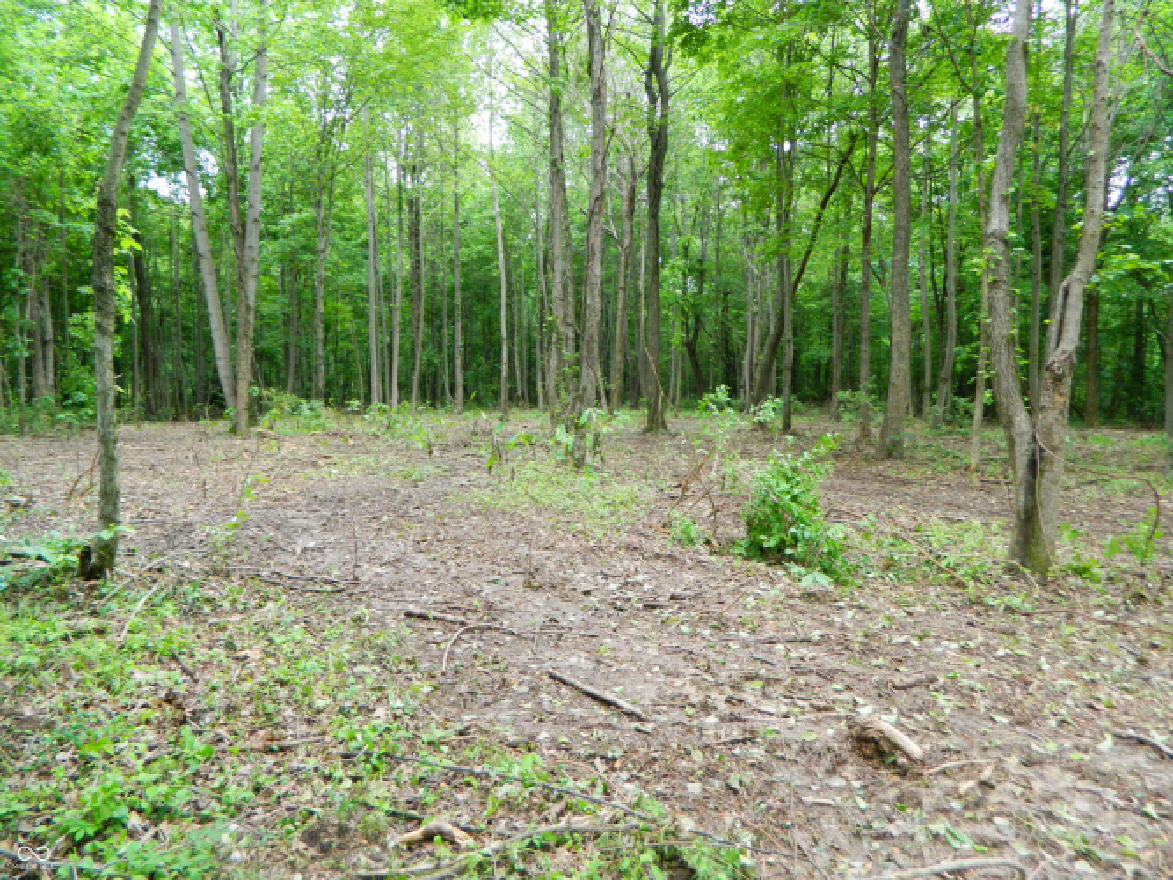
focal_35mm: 25
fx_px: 847
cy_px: 440
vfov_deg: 54.9
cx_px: 586
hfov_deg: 69.4
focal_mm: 4.5
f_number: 3.1
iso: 250
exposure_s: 1/30
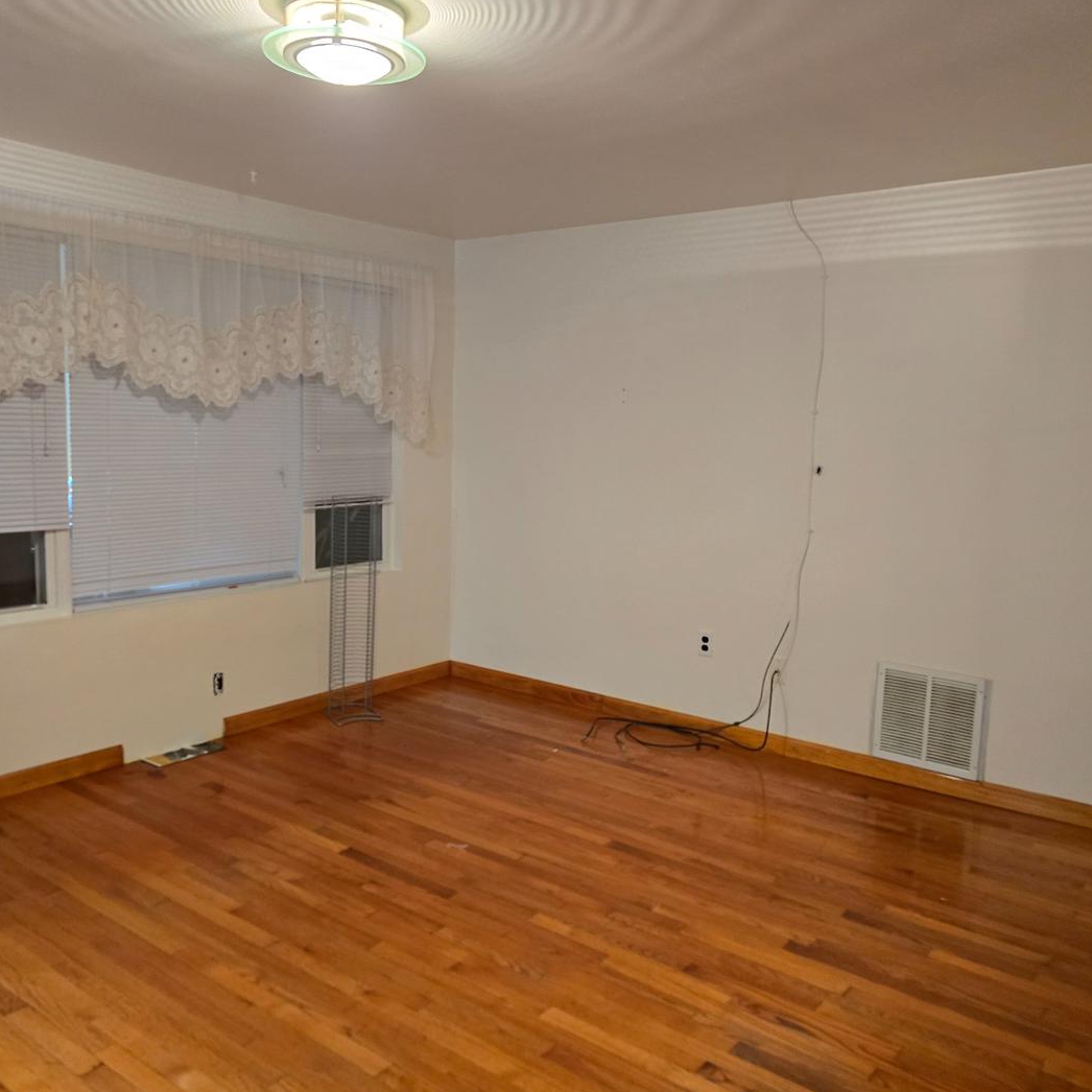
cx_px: 531
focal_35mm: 28
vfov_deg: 57.3
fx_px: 999
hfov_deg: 57.3
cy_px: 535
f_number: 1.7
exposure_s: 1/120
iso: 640
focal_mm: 6.3
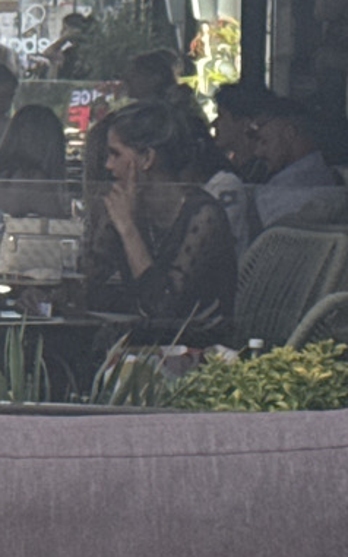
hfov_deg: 4.7
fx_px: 4053
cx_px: -703
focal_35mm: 267
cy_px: 57
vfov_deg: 7.8
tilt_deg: +1.1
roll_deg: -1.1
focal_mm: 6.76
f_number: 1.78
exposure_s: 1/1560
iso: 64
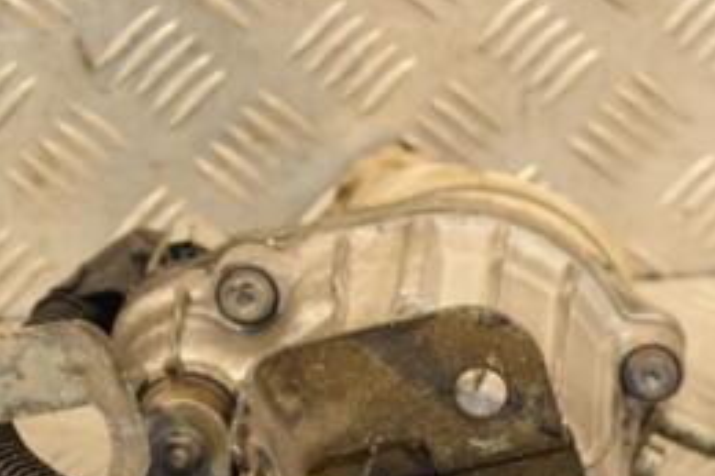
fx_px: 4267
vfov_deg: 6.4
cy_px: 402
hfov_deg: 9.6
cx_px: 556
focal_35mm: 215
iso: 800
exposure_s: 1/100
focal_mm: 62
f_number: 5.3
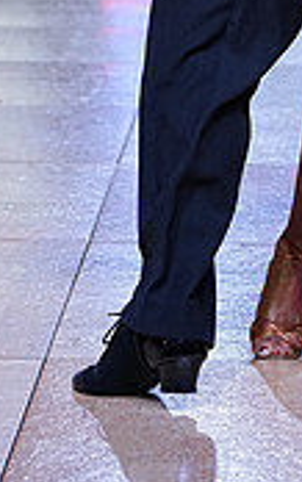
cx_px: 339
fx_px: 3129
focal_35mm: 238
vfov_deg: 8.6
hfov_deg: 5.5
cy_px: -260
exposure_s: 1/500
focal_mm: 70
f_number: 4
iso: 1000
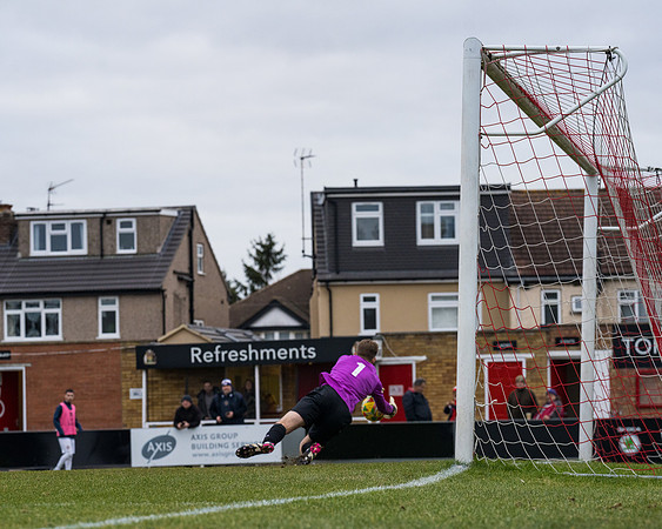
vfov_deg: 10.2
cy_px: 264
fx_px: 2978
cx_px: 331
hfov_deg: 12.7
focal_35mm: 152
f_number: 5.6
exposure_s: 1/1000
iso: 1600
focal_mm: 135
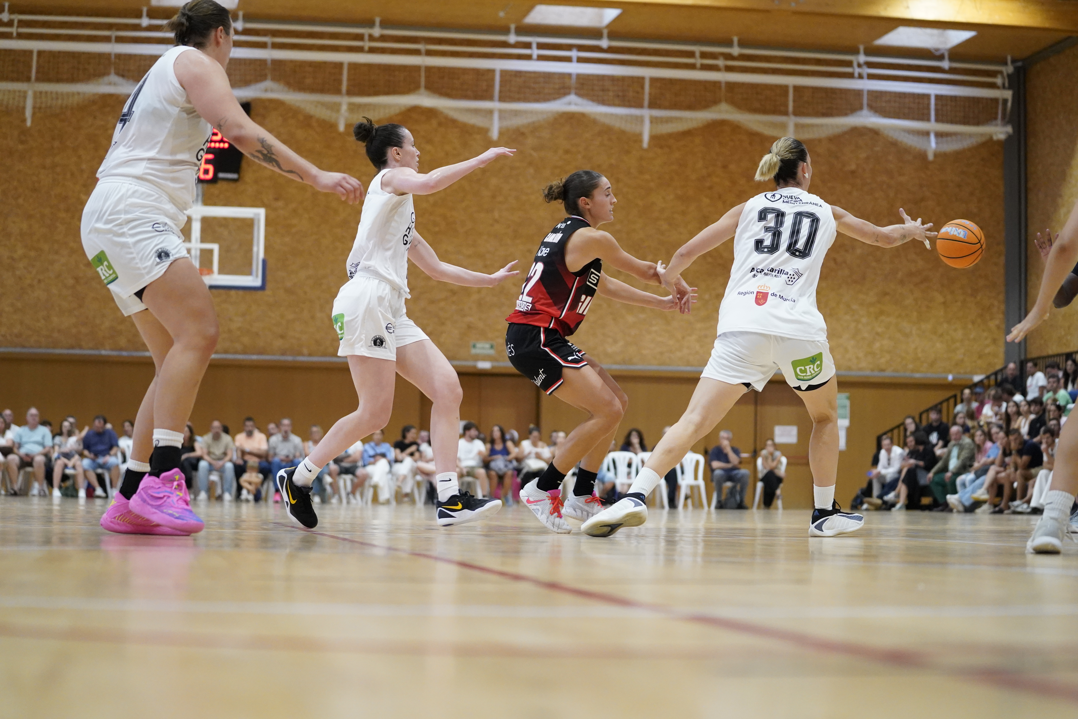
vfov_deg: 19.5
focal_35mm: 70
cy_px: 360
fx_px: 2096
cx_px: 539
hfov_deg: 28.8
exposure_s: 1/1000
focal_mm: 70
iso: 8000
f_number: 2.8
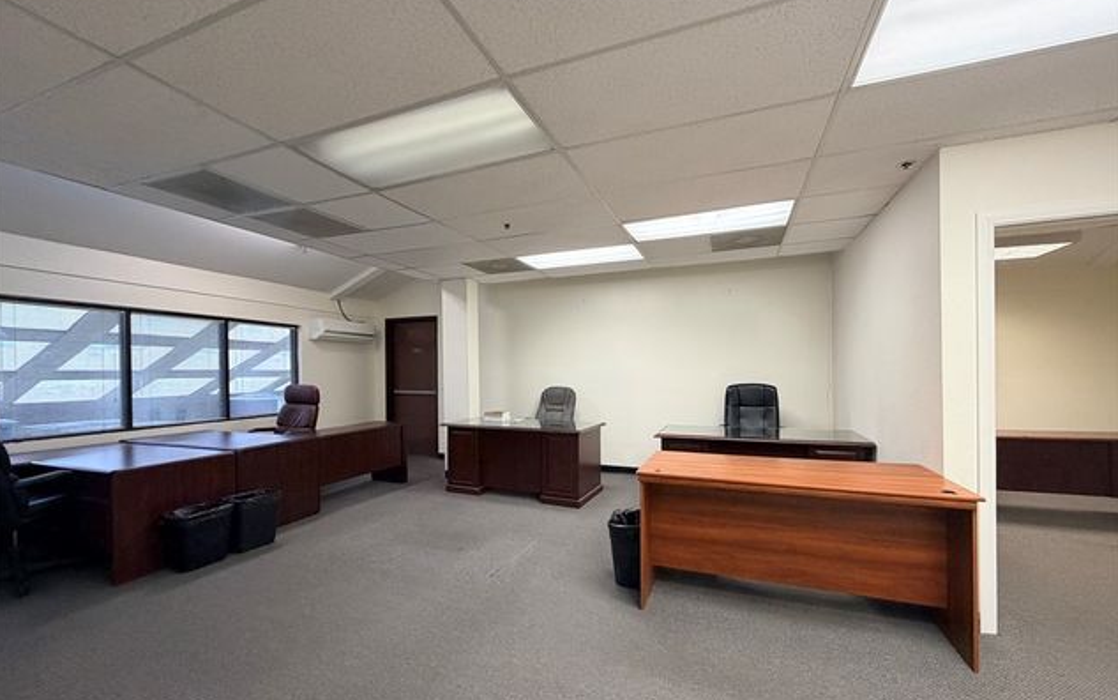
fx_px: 457
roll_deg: +0.9
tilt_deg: +0.3
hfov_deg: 101.4
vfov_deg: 74.8
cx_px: 556
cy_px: 369
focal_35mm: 15
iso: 250
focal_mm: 2.22
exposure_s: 1/60
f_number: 2.2
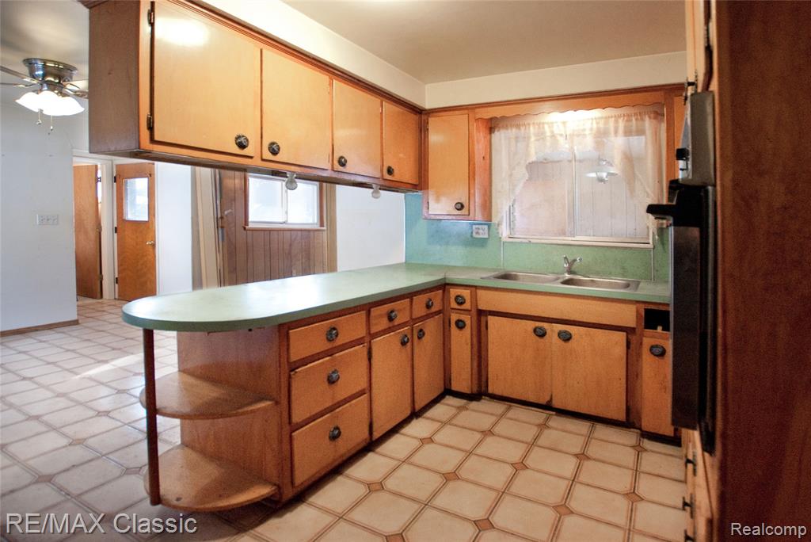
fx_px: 338
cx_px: 406
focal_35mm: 15
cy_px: 271
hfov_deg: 100.4
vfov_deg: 77.4
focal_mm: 10
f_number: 3.5
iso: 800
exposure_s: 1/100
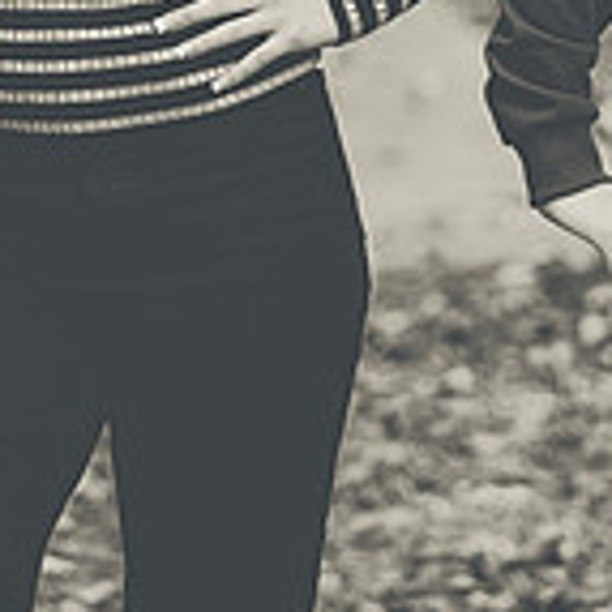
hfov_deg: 4.0
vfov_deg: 4.0
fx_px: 8781
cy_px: -257
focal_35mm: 439
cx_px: 216
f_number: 2.8
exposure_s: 1/250
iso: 900
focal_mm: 110
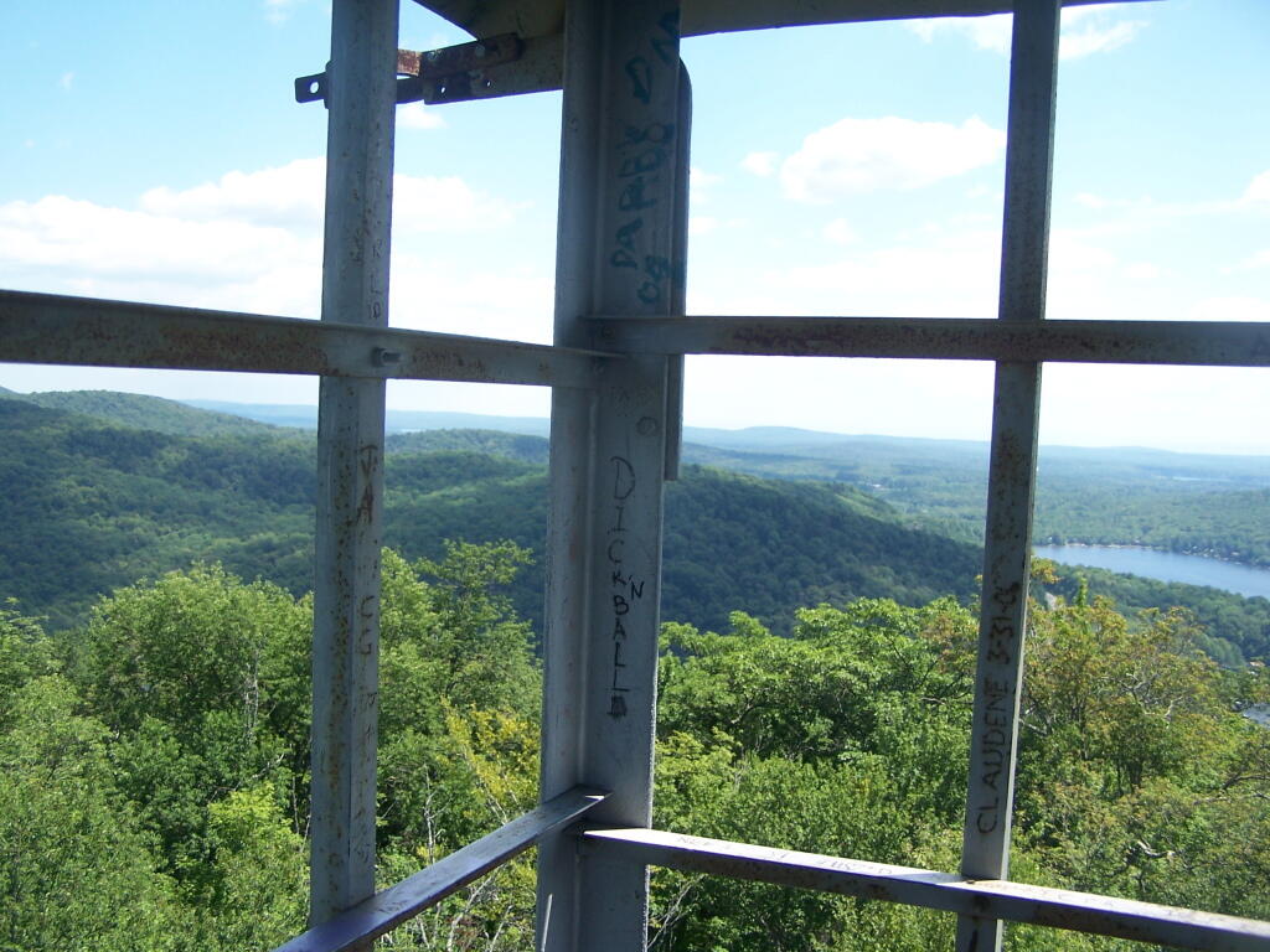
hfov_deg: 49.0
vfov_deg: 37.7
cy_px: 476
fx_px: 1394
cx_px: 635
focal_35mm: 38
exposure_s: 1/640
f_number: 2.8
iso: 80
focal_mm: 6.3
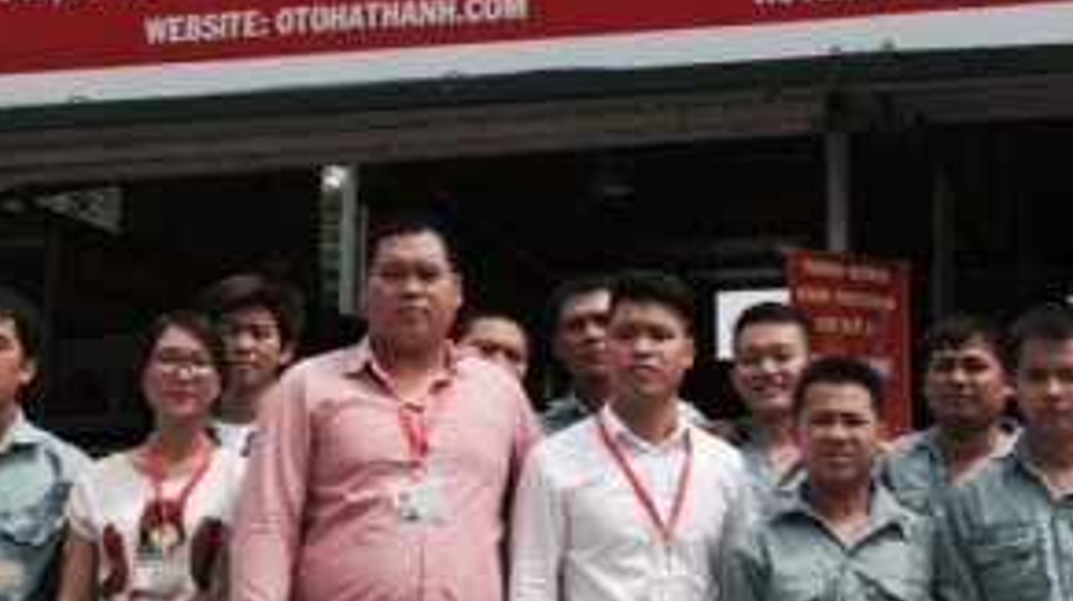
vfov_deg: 16.7
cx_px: 575
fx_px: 2046
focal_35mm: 72
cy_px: 310
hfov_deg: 29.4
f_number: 2.2
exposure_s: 1/2740
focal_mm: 4.12
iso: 40
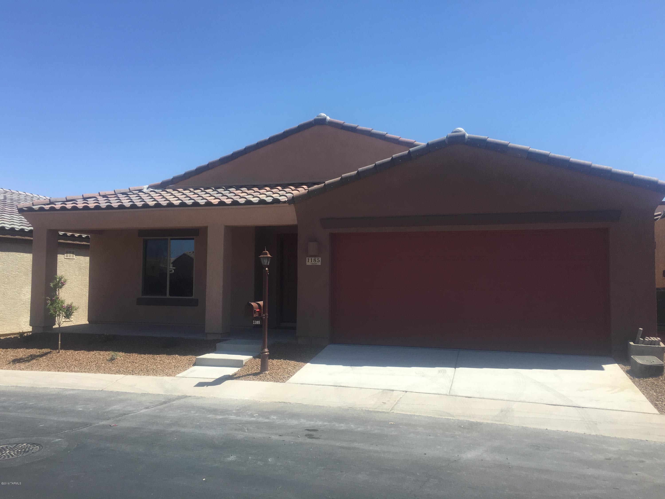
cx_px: 332
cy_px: 250
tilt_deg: +3.0
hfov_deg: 61.7
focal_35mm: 29
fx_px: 557
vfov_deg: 48.2
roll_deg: -0.3
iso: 25
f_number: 2.2
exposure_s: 1/1350
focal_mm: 4.15
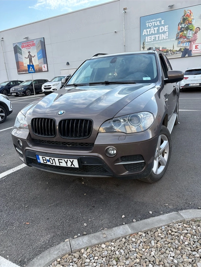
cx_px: 100
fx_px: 201
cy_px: 134
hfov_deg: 53.1
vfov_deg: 67.3
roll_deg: +4.6
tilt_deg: -14.3
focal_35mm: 26
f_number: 1.6
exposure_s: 1/586
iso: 50
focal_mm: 5.96
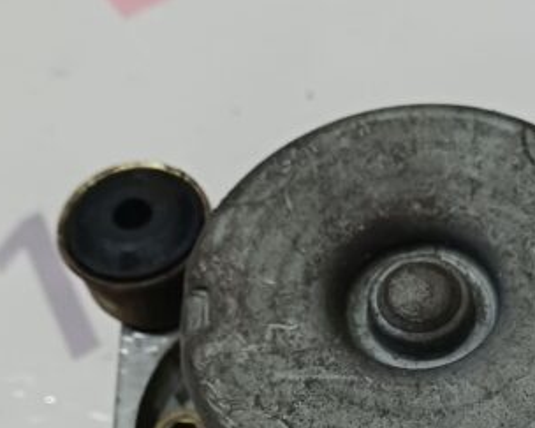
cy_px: 480
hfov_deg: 23.0
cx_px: 484
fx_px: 1282
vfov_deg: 18.2
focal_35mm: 81
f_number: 1.8
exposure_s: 1/25
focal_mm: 4
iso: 320
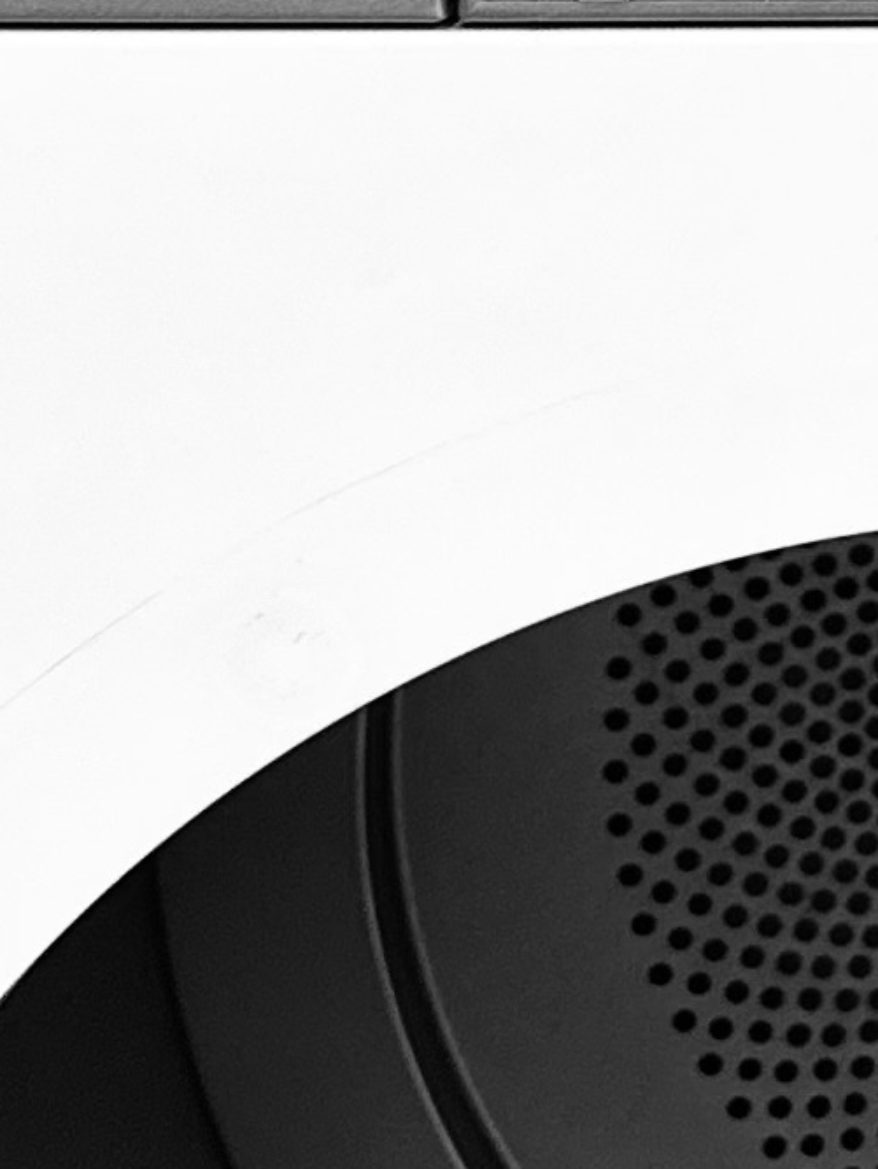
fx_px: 4899
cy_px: -559
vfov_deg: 12.9
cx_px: 2038
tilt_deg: -4.4
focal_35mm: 145
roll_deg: -1.1
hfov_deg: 9.3
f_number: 1.78
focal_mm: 6.86
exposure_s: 1/60
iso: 160
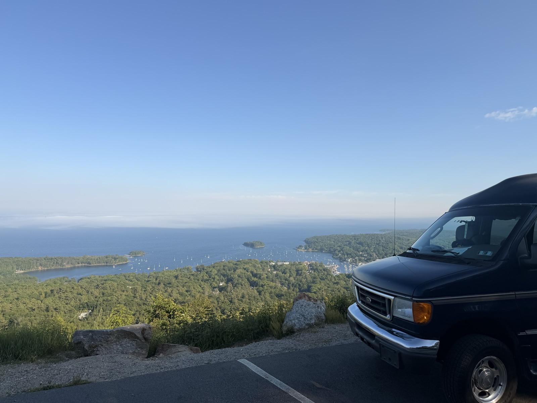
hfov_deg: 71.6
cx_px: 268
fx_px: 372
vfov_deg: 56.8
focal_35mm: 24
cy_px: 202
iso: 80
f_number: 1.78
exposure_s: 1/4975
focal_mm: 6.76
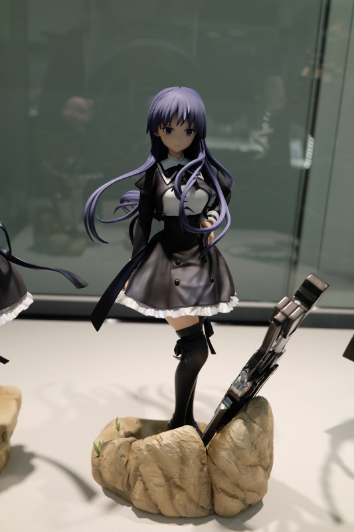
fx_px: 531
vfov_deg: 53.1
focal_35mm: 36
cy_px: 266
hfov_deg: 36.9
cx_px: 177
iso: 400
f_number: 4.5
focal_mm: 24.3
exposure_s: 1/150
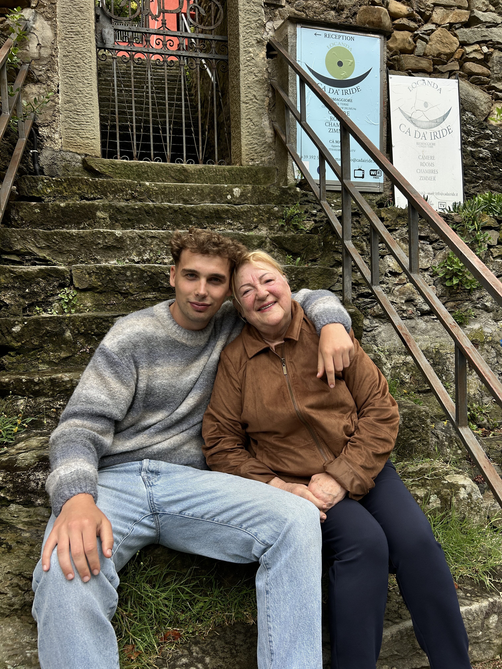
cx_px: 251
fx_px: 503
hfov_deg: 53.1
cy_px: 334
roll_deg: +1.7
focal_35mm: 26
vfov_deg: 67.3
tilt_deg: -3.9
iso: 50
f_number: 1.5
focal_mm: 5.7
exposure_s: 1/1089
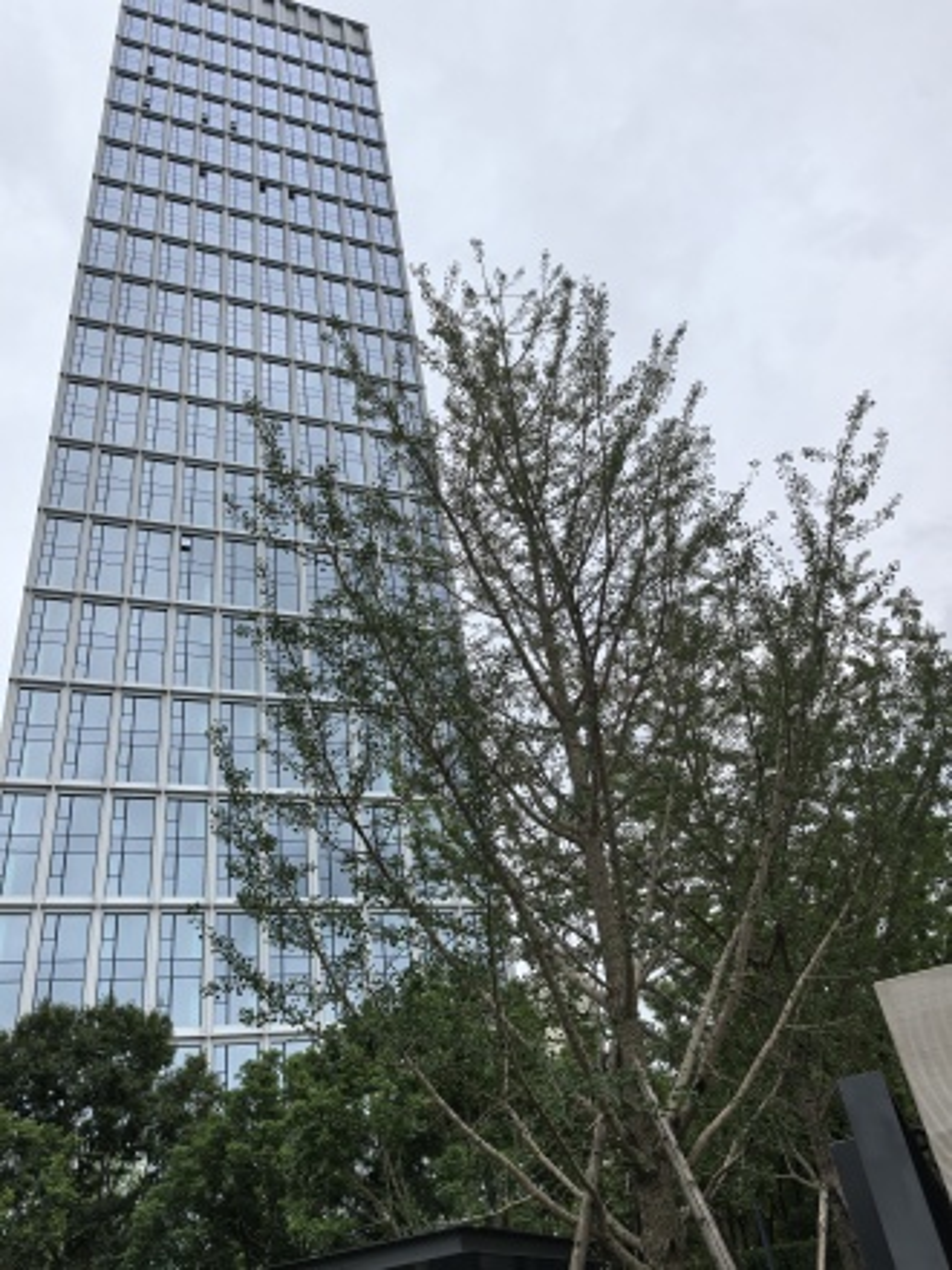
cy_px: 635
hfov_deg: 51.4
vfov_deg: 65.3
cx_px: 476
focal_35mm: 27
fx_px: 990
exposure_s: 1/969
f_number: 2
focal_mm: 6.98
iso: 50
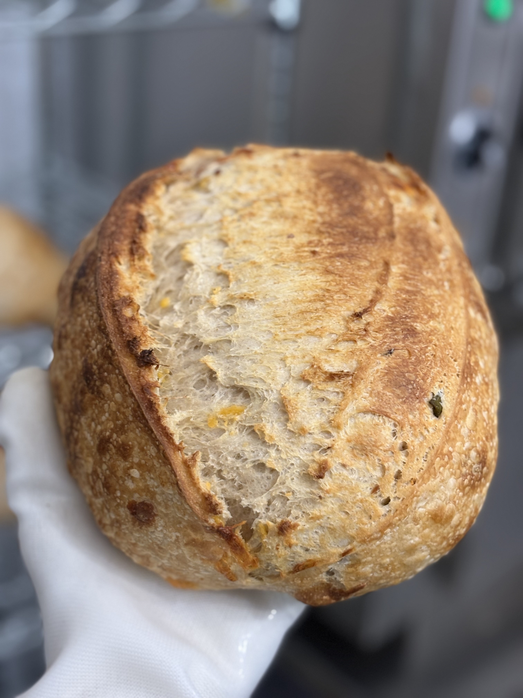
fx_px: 1048
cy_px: 349
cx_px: 262
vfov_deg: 36.8
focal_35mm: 52
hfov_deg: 28.0
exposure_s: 1/40
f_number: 1.6
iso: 200
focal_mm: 5.96
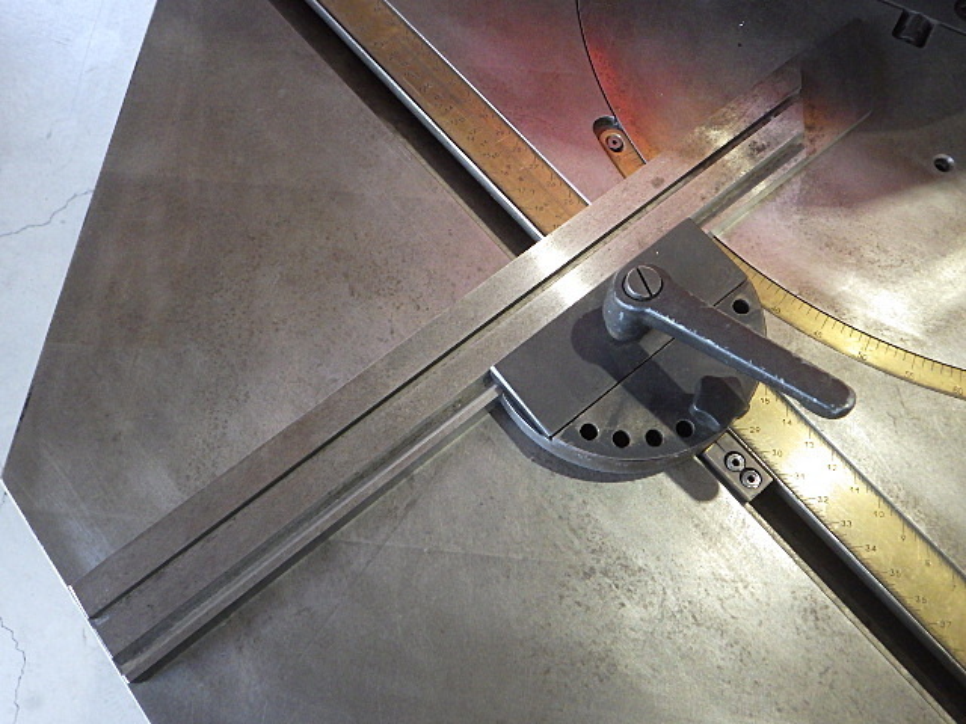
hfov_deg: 63.4
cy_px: 362
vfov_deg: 49.7
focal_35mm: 28
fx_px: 781
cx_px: 483
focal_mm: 5
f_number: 3.5
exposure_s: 1/45
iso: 800
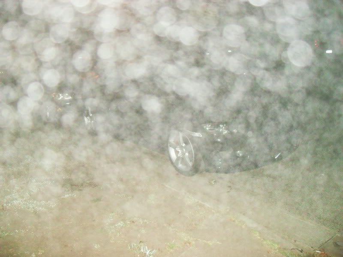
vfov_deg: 40.7
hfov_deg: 52.6
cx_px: 172
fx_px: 347
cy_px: 128
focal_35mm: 35
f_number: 2.8
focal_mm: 6.2
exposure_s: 1/45
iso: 400
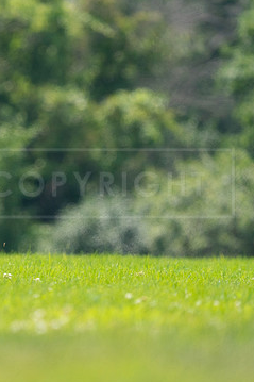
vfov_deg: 2.1
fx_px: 10275
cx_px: 60
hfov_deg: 1.4
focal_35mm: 970
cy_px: 202
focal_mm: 600
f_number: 6.3
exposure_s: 1/4000
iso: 2000
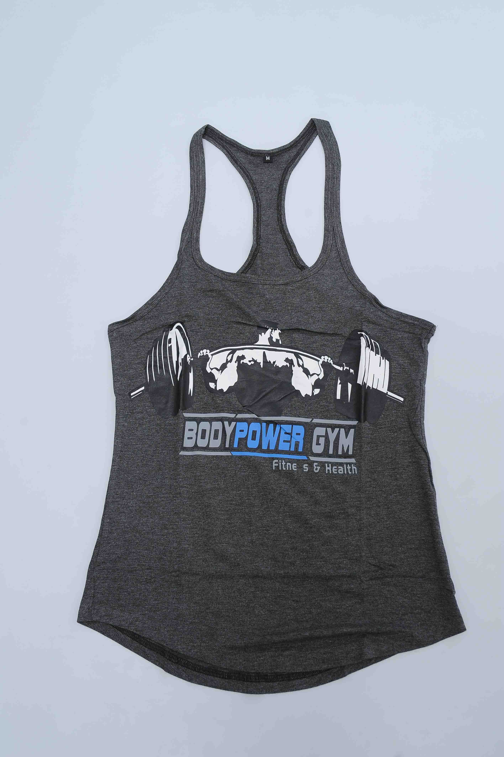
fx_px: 736
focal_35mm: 35
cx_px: 252
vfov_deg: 54.5
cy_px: 378
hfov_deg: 37.8
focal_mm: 35
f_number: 7.1
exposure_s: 1/125
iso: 200
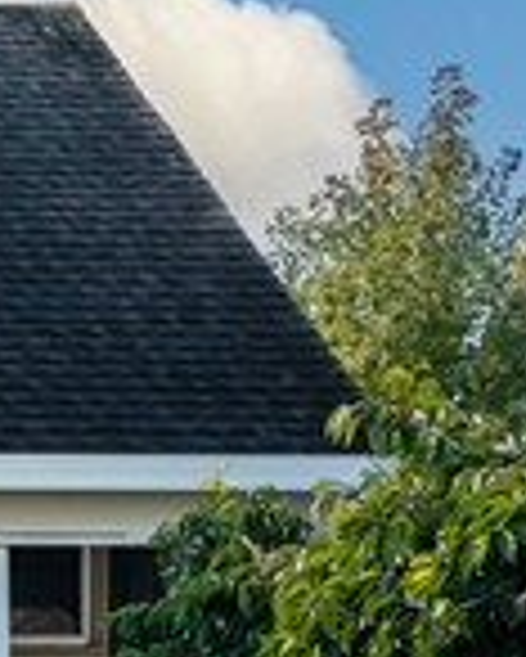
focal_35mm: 167
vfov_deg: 11.2
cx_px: -931
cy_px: 886
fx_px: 3246
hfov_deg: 8.2
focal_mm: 24
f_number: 8
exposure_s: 1/200
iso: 100
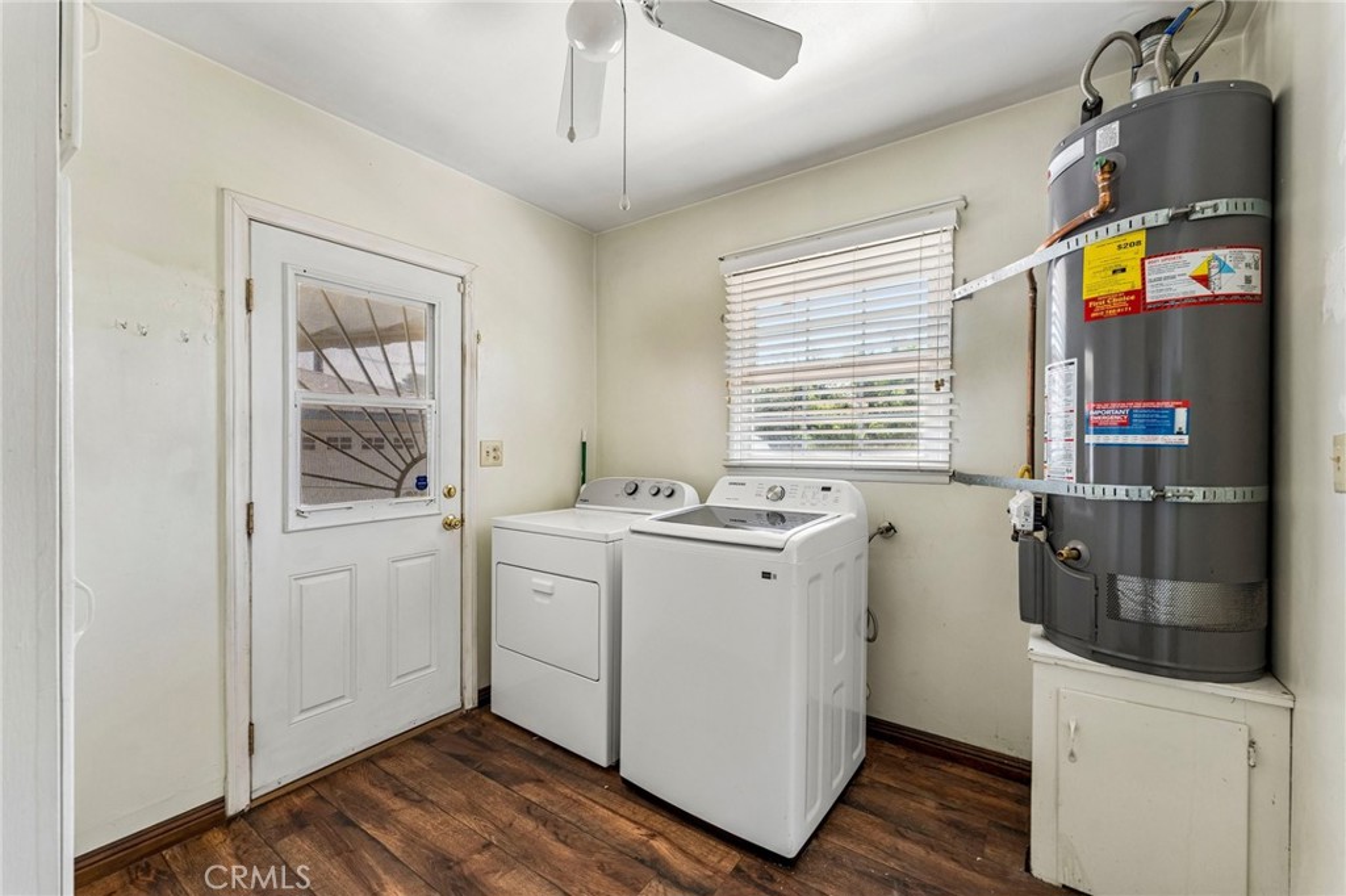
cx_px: 673
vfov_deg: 81.2
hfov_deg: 104.3
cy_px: 448
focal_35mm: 14
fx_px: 523
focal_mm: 14
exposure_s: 1/15
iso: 400
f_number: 8
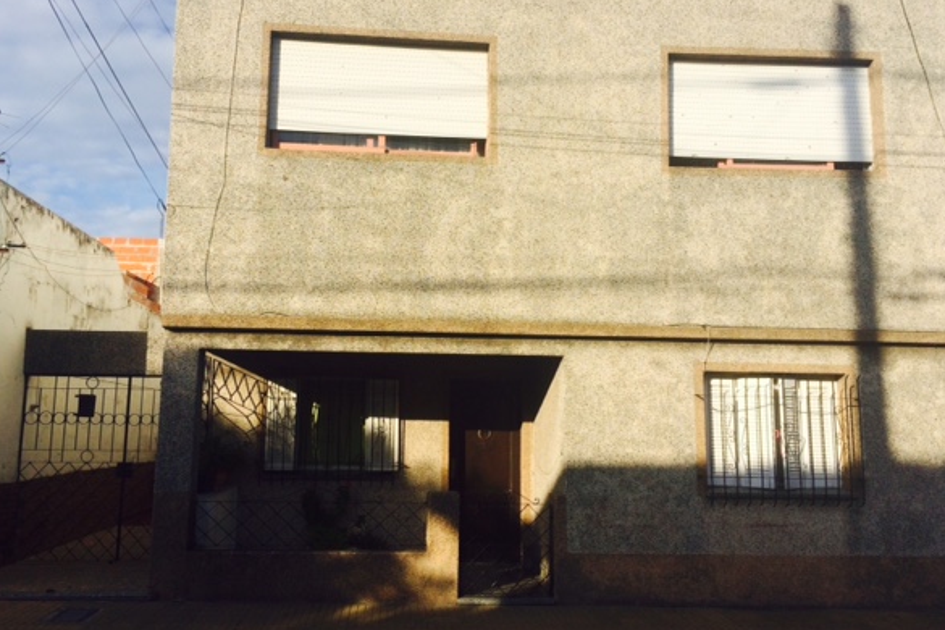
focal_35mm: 33
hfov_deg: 57.2
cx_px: 464
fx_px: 866
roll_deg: +1.1
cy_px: 300
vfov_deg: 40.0
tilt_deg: +8.8
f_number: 2.2
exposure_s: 1/2564
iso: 32
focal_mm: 4.15
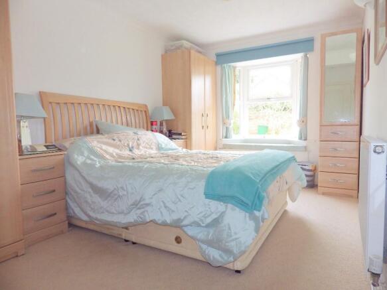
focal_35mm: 22
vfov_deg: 61.1
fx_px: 246
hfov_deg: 76.4
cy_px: 145
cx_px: 194
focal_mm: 4
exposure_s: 1/60
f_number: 3.1
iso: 100
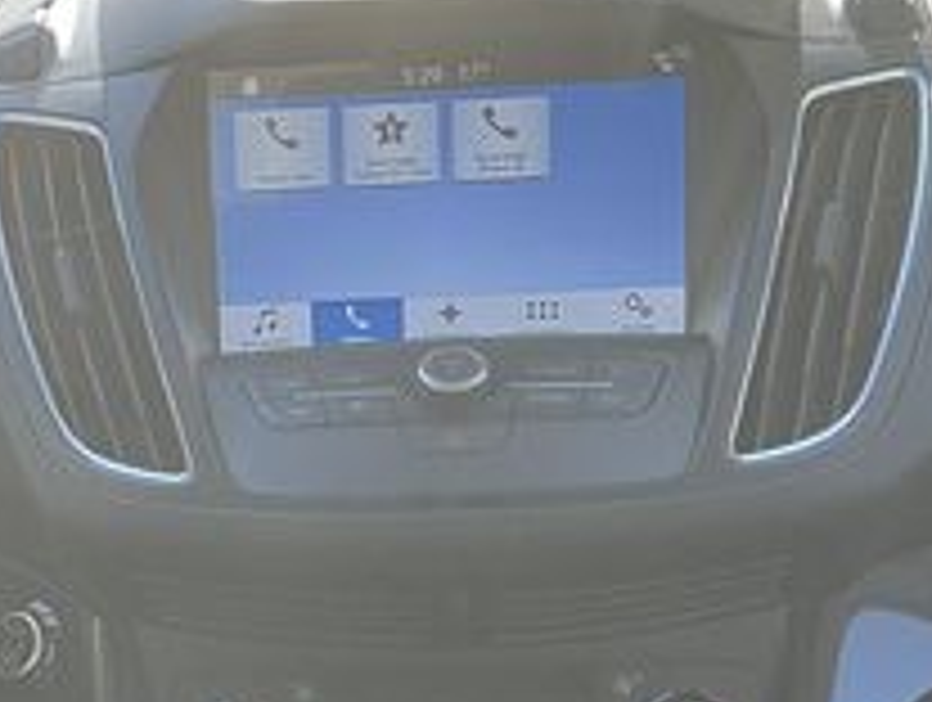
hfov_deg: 17.9
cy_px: 670
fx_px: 2913
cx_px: 108
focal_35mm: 108
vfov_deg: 13.6
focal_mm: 3
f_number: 1.8
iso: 20
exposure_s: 1/127
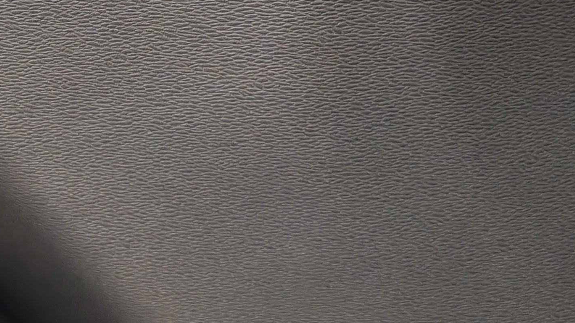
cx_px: -48
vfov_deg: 11.7
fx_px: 1525
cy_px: -127
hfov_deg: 20.4
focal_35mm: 100
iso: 2000
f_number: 1.9
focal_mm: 6.12
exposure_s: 1/50
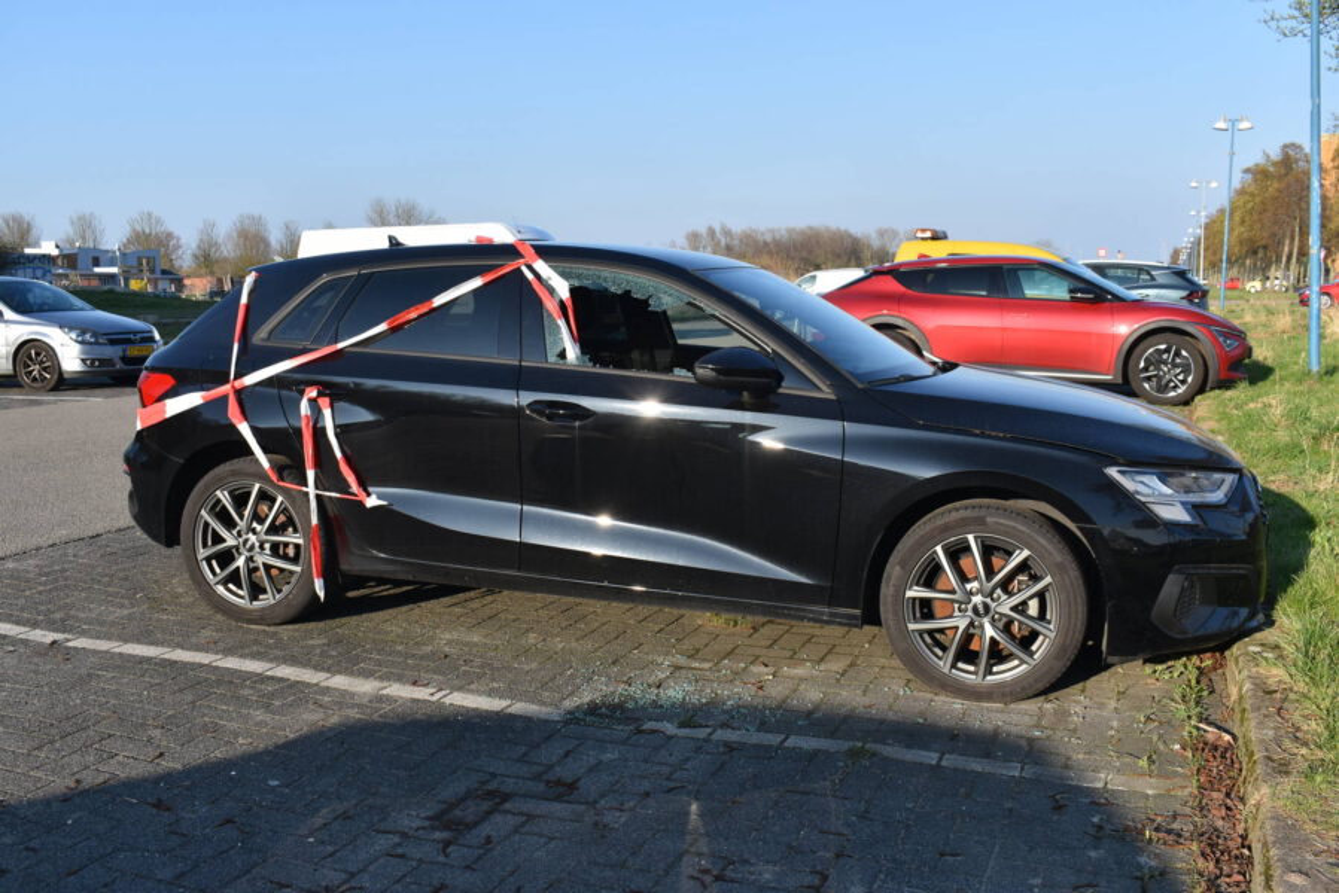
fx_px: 1284
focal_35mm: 34
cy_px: 446
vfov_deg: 38.4
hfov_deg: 55.1
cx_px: 670
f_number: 9
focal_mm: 23
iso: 200
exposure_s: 1/320
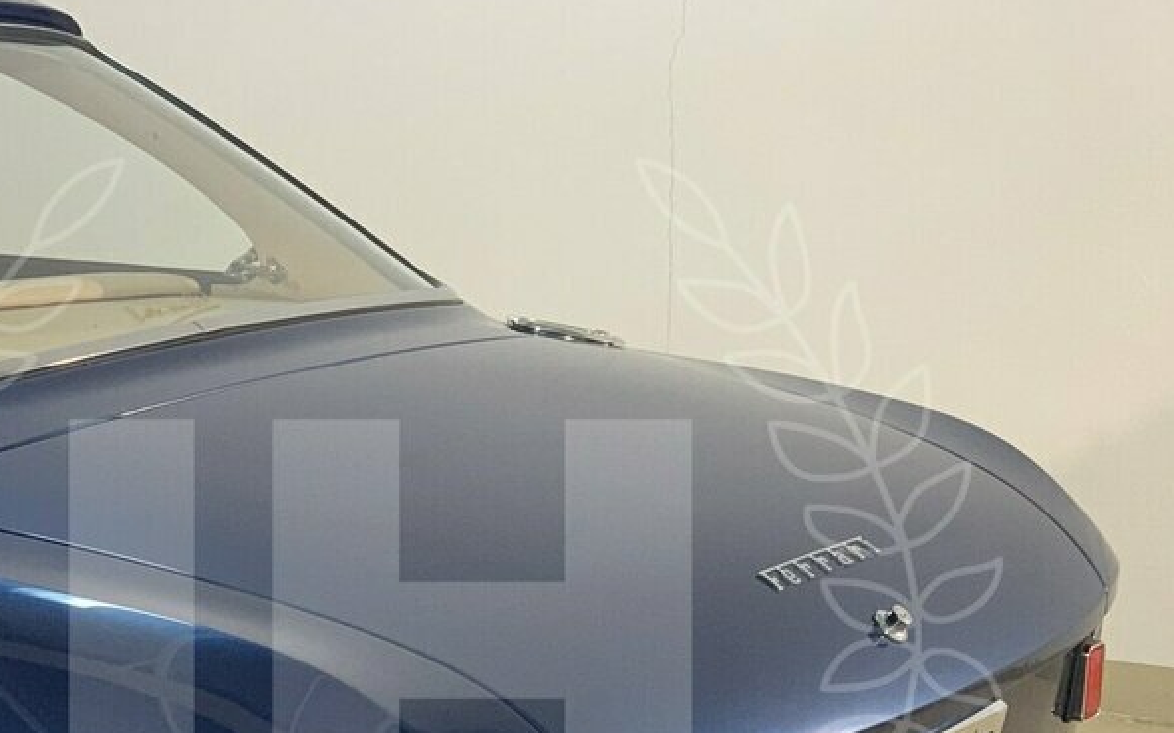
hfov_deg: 18.6
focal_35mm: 112
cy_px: 852
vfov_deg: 11.5
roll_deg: +0.1
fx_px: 3582
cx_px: 383
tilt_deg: -16.0
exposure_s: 1/50
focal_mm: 6
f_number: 2.4
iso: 200
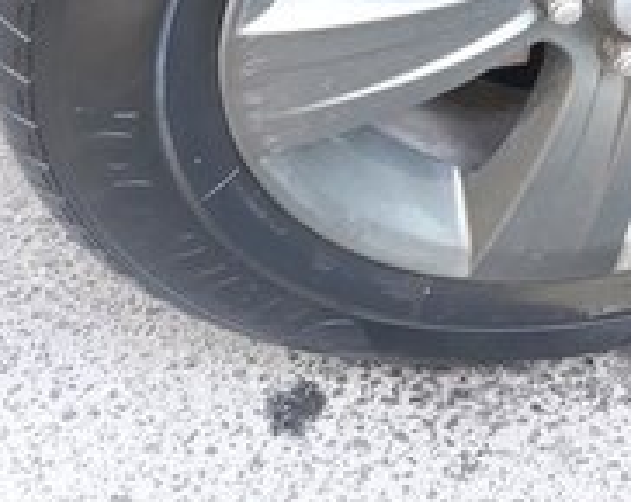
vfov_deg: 19.2
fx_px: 1342
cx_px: 610
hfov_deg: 25.3
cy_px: -197
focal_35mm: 72
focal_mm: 3.71
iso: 100
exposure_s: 1/50
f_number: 1.7
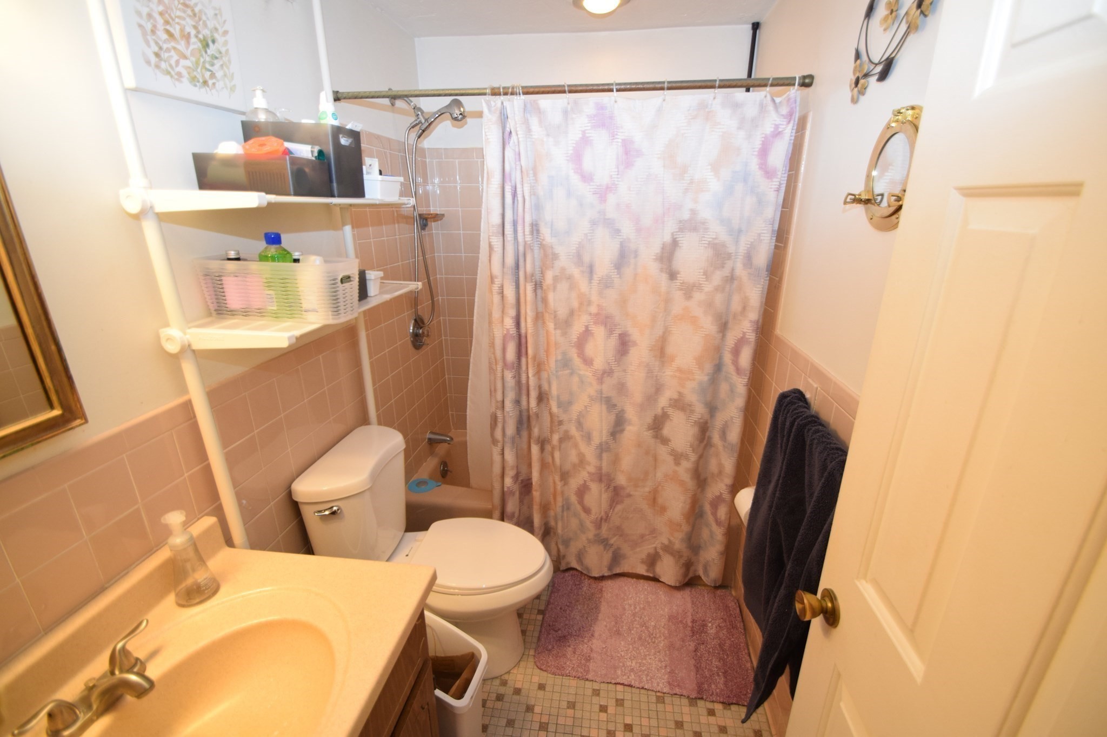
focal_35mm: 15
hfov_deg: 100.4
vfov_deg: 77.3
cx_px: 554
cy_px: 368
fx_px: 461
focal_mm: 10
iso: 800
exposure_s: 1/80
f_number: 4.5
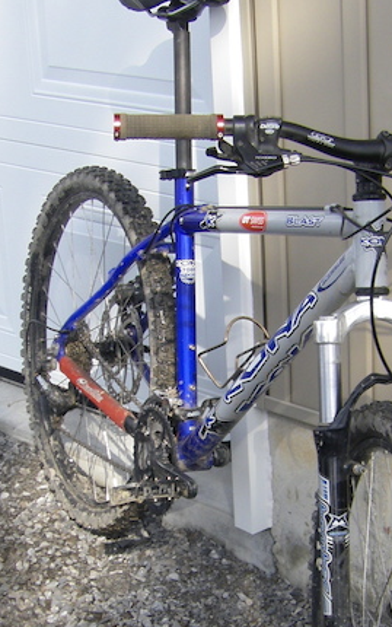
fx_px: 1640
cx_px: 248
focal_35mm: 96
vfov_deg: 21.5
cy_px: 440
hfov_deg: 13.6
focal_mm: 6.3
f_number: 3.5
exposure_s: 1/125
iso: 64
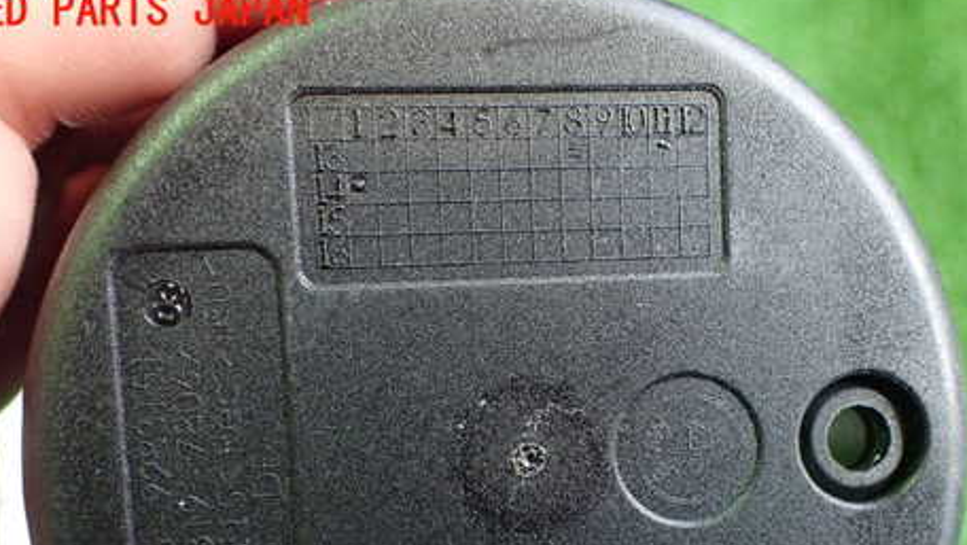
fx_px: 1103
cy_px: 462
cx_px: 560
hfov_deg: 47.2
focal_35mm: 43
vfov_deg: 27.0
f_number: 2.3
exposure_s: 1/40
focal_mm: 5.4
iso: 800
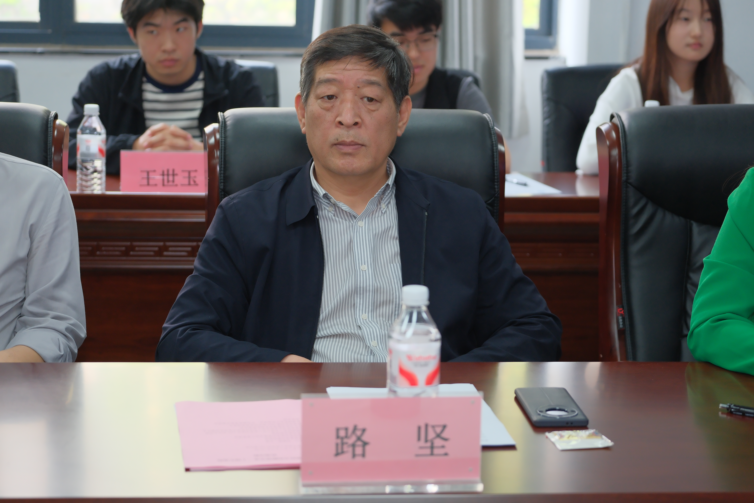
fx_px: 1759
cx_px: 377
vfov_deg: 16.3
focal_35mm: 84
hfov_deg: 24.2
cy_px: 252
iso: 500
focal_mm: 56.3
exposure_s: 1/100
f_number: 2.8
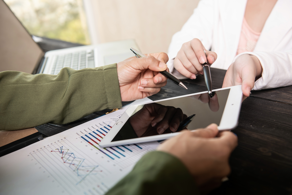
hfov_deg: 44.5
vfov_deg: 30.5
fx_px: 357
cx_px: 146
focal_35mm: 44
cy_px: 98
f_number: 3.5
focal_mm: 44
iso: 125
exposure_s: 1/200
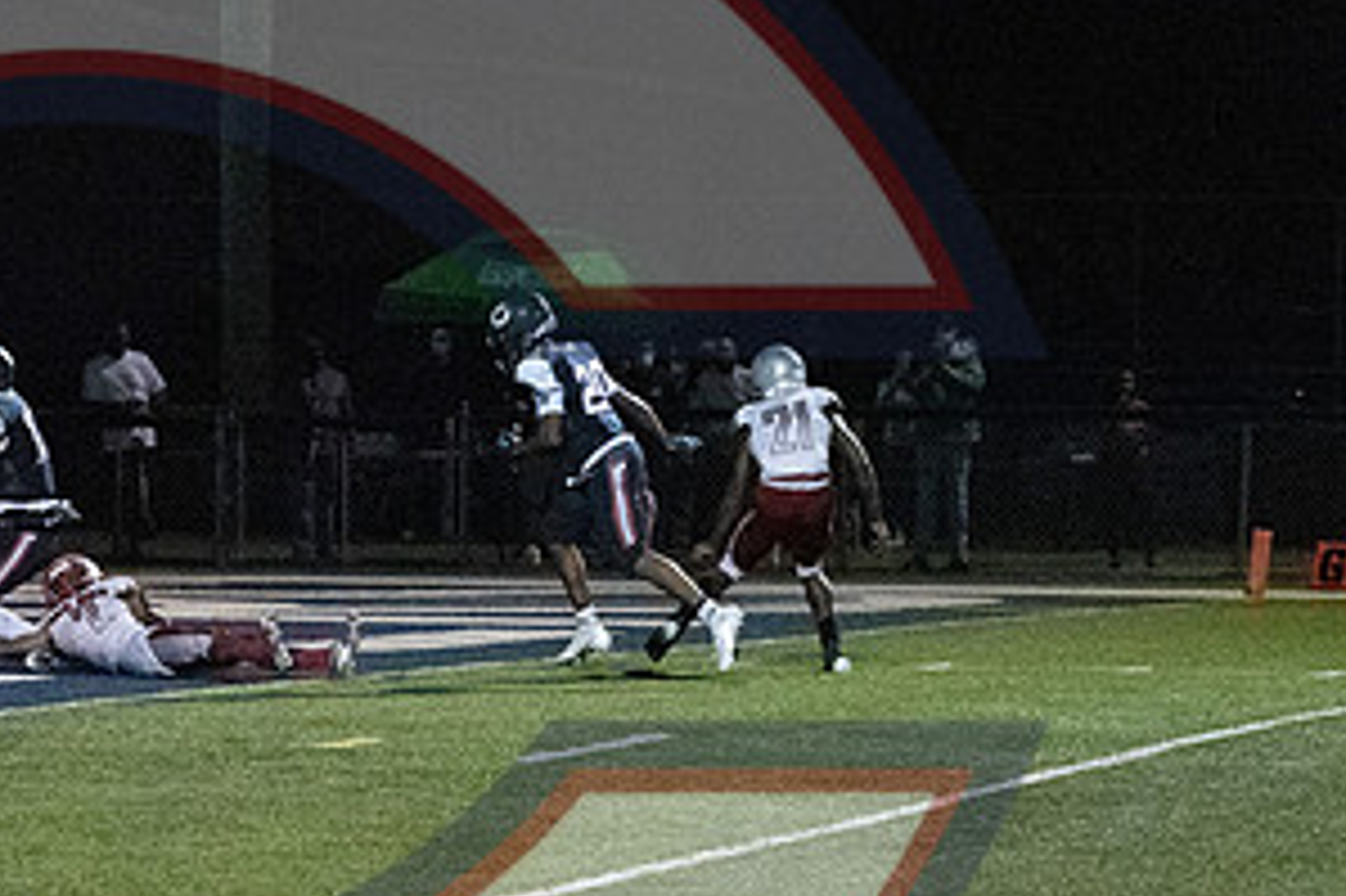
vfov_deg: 6.7
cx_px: 59
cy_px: 538
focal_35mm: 204
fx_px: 7623
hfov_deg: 10.0
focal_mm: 70
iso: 36000
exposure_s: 1/3200
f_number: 2.8
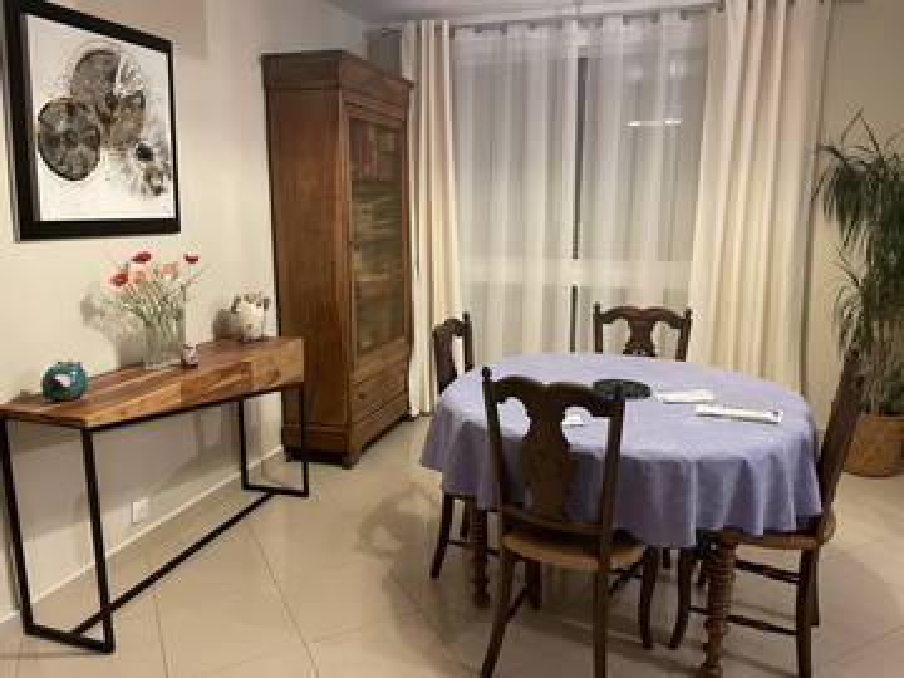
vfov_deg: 53.1
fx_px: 679
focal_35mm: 26
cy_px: 339
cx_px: 452
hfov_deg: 67.3
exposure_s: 1/50
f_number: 1.6
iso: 500
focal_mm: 4.2
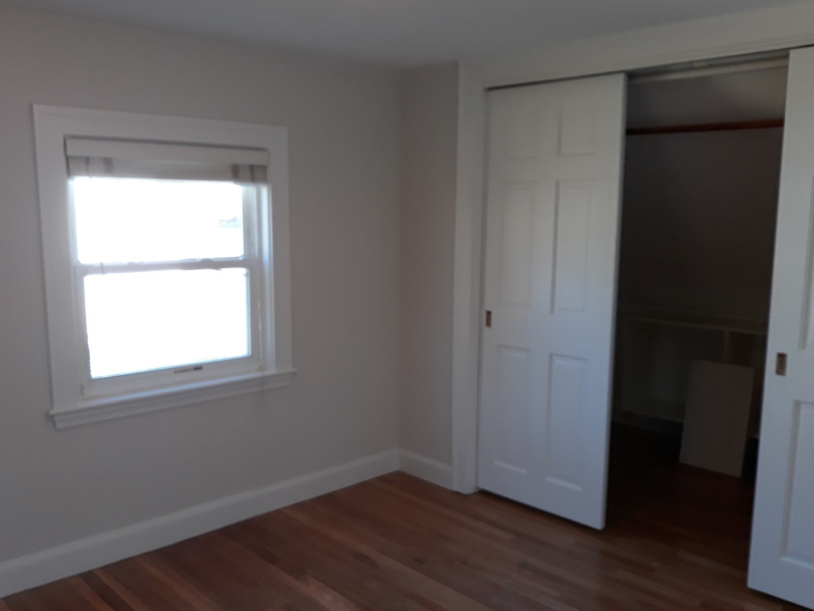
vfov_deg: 45.4
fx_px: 729
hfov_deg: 58.3
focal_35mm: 31
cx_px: 388
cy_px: 334
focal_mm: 3.7
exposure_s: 1/50
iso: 64
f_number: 1.7
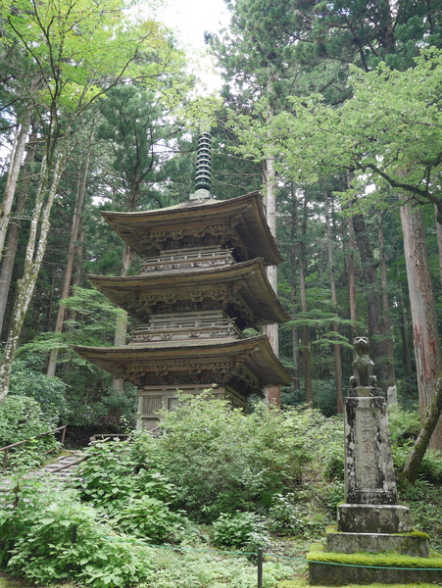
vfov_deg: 56.8
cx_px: 221
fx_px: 544
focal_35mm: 32
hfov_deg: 44.2
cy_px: 294
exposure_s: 1/60
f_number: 3.9
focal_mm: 16
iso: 250
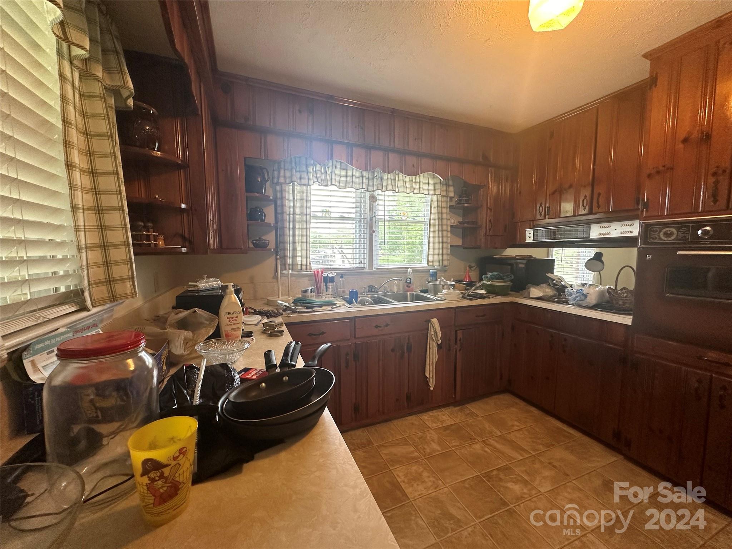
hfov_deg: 102.1
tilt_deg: -4.9
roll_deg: +0.1
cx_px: 366
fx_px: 296
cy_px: 274
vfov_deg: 85.7
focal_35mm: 14
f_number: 2.2
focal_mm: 2.22
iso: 160
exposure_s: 1/60
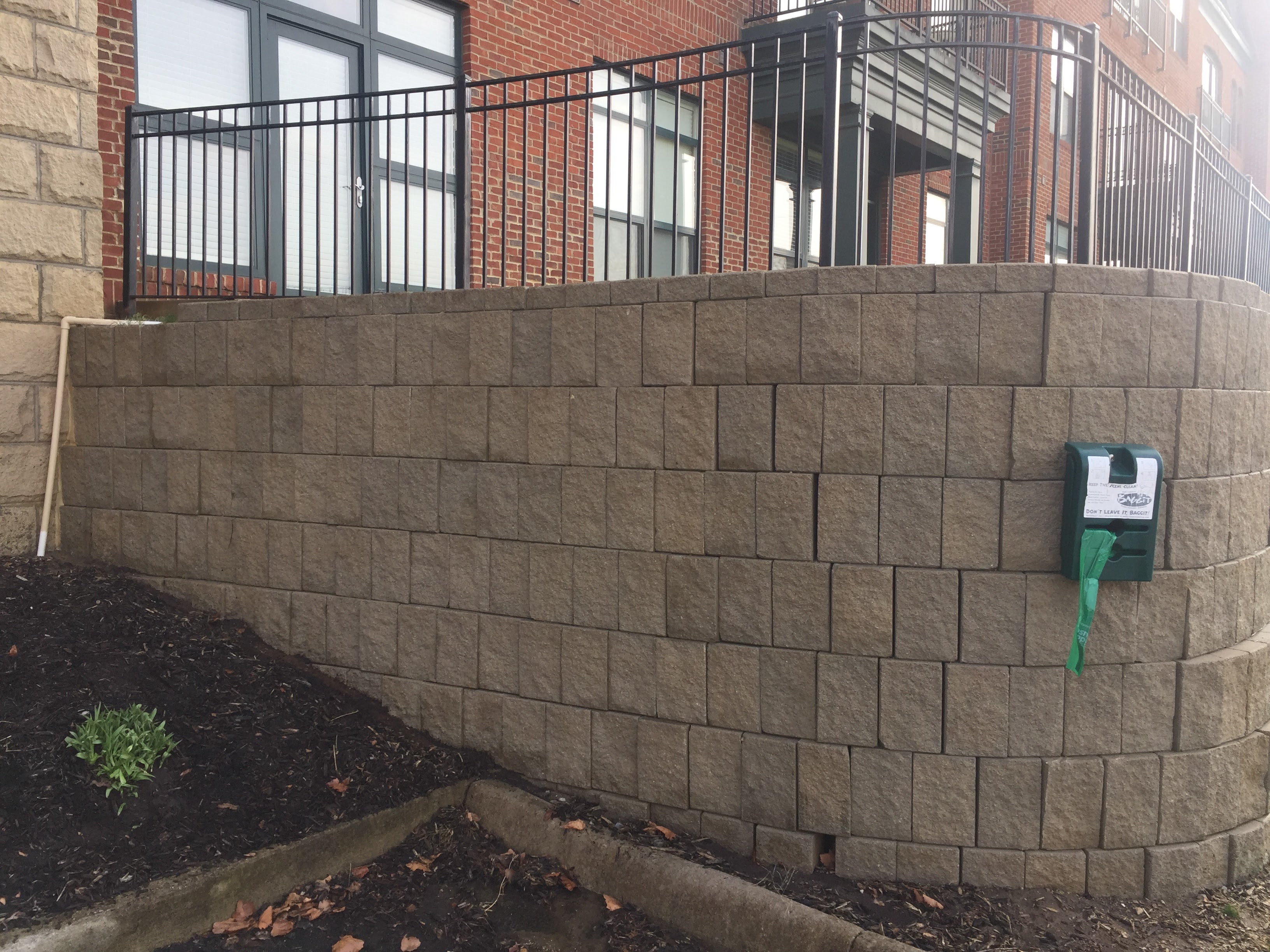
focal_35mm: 29
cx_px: 635
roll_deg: +0.3
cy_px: 476
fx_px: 1064
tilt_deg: -2.9
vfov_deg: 48.2
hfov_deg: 61.7
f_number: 2.2
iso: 32
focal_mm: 4.15
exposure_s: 1/353
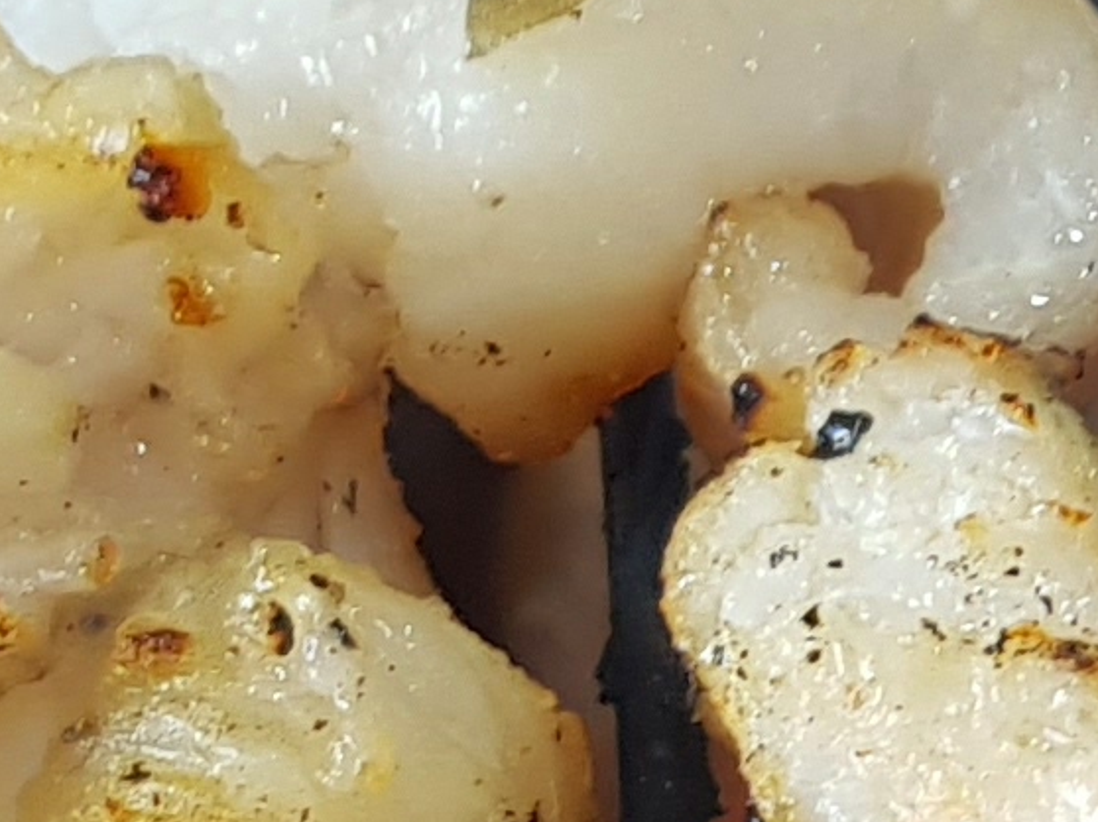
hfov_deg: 10.1
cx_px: 1842
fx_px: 5961
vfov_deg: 7.9
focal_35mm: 188
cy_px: 671
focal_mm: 4.3
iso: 64
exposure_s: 1/60
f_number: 1.7
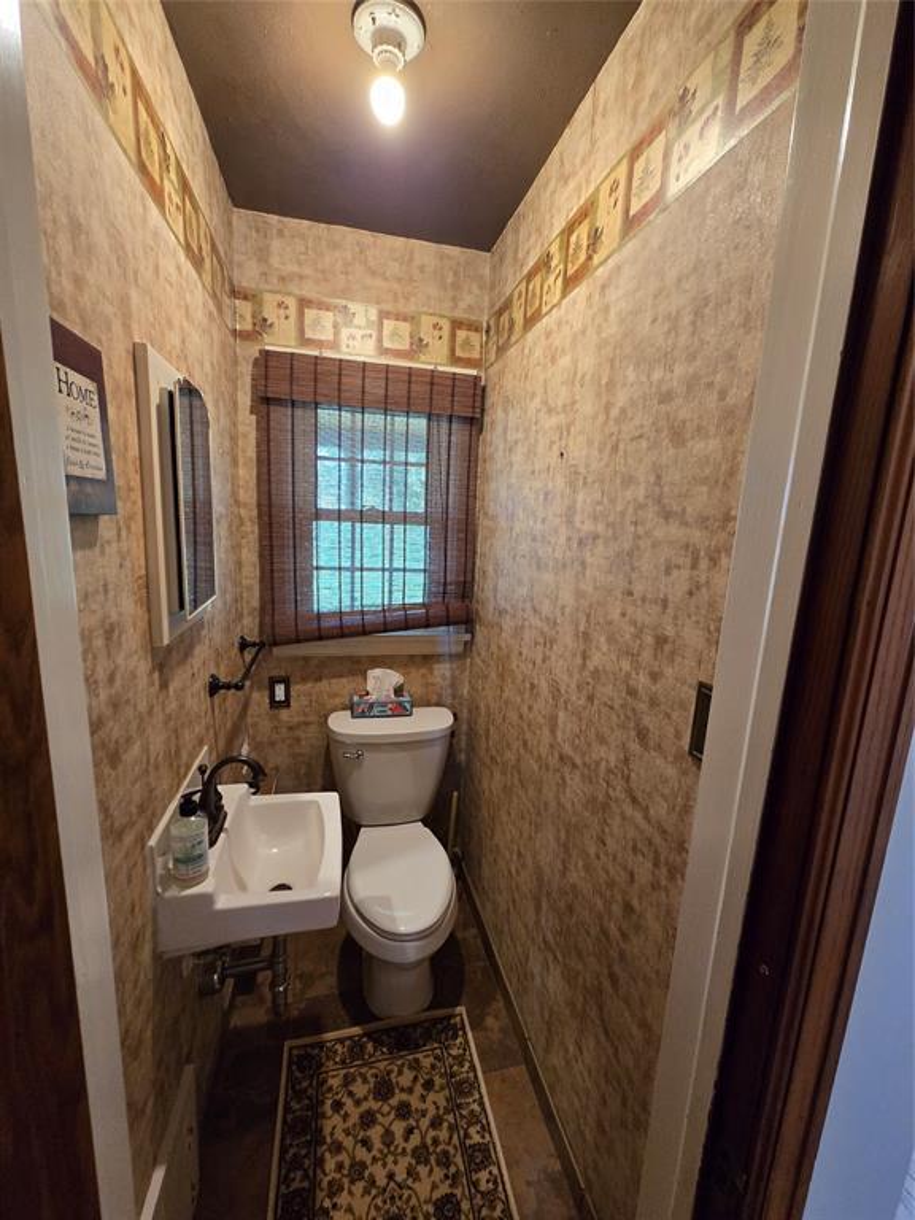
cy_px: 610
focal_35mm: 13
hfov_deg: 89.9
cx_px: 458
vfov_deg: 106.2
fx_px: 458
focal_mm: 2.2
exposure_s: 1/60
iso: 320
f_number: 2.2
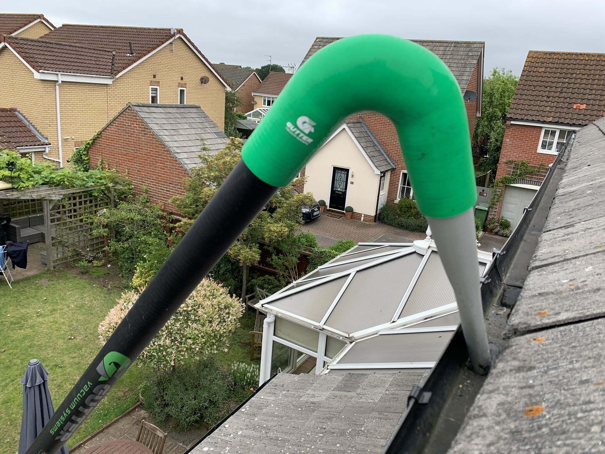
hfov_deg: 67.3
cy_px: 227
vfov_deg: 53.1
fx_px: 454
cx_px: 302
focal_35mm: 26
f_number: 1.8
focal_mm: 4.25
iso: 25
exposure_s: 1/492
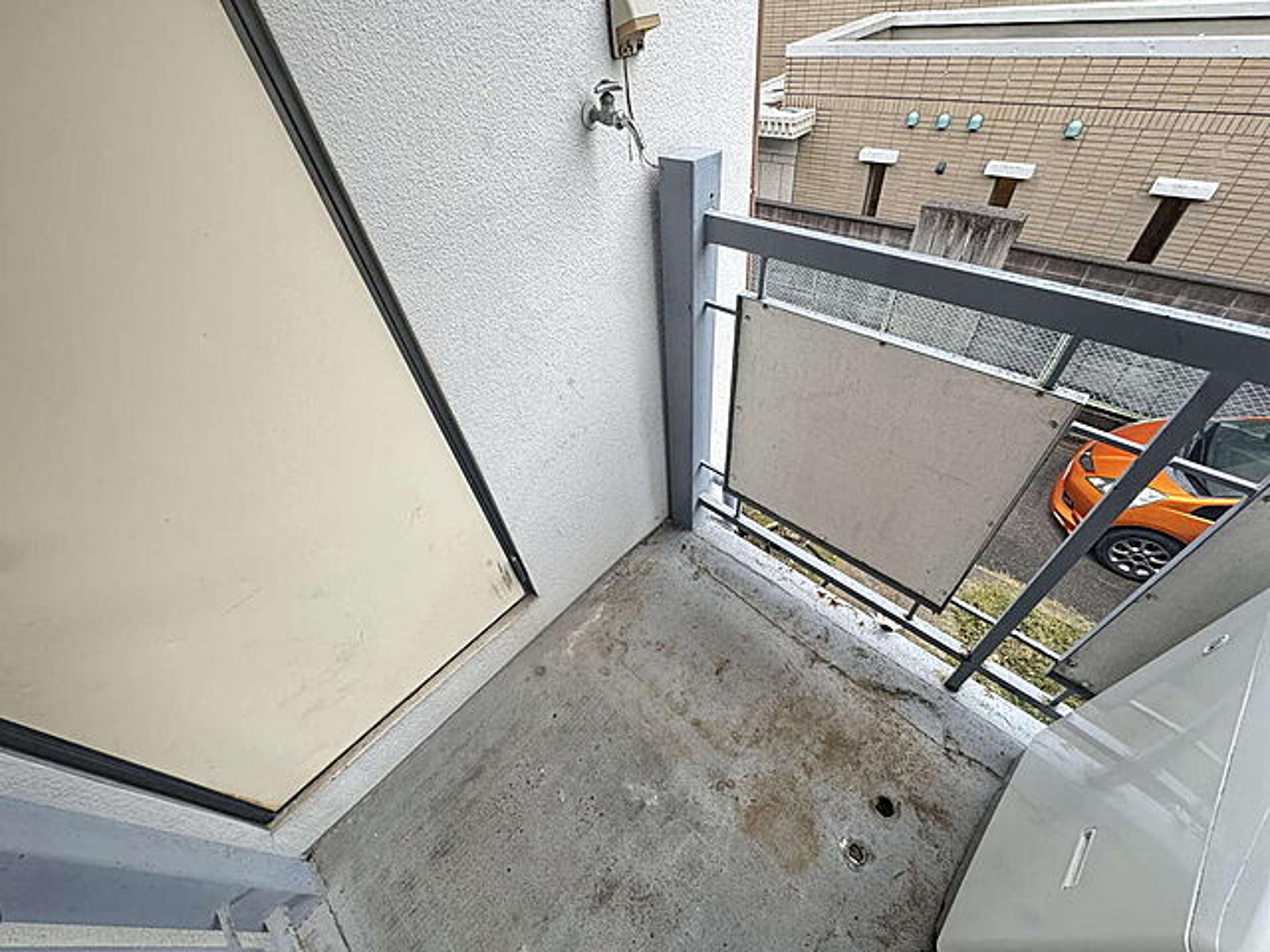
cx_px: 635
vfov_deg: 85.7
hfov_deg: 102.1
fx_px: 514
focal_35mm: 14
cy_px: 476
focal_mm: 2.22
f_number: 2.2
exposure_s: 1/99
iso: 250
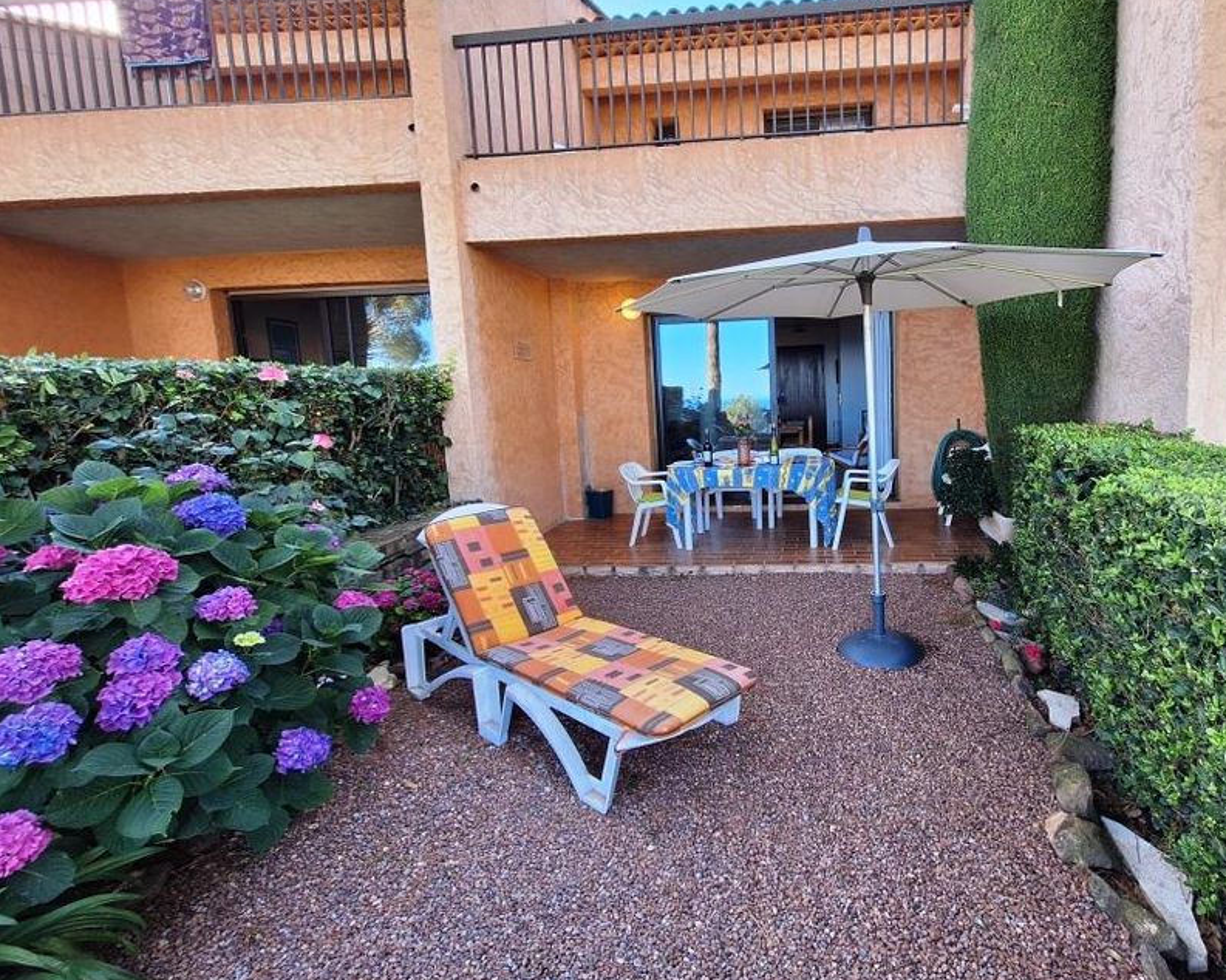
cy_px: 462
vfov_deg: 80.3
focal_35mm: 16
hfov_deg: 91.4
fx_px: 580
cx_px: 759
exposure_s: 1/145
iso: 40
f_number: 2.2
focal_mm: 1.74
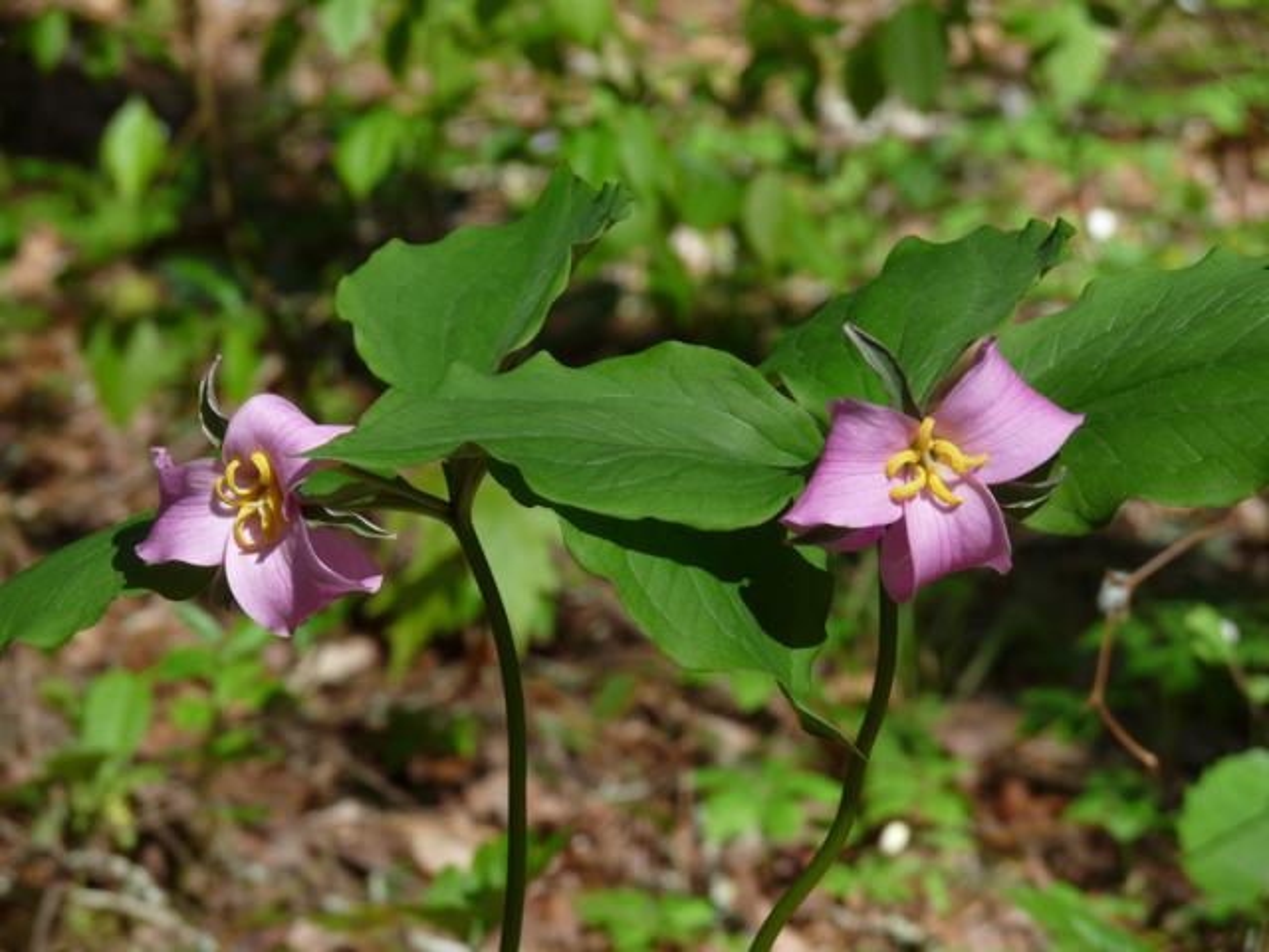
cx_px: 634
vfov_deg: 8.6
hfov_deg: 11.5
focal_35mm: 172
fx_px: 6305
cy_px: 476
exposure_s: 1/250
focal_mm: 30.5
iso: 100
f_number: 5
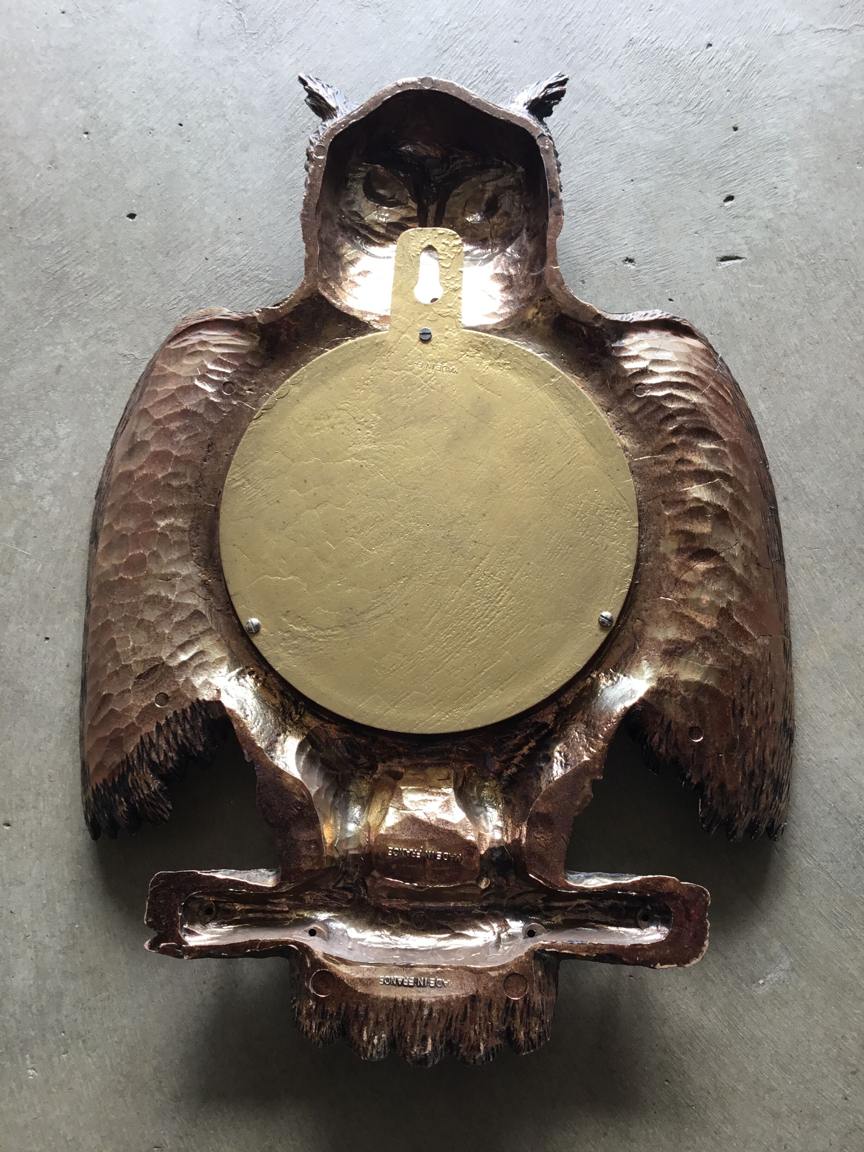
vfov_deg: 58.4
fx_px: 1032
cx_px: 432
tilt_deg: -77.0
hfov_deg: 45.4
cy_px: 576
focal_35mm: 31
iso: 25
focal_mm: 3.3
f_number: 2.4
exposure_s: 1/50
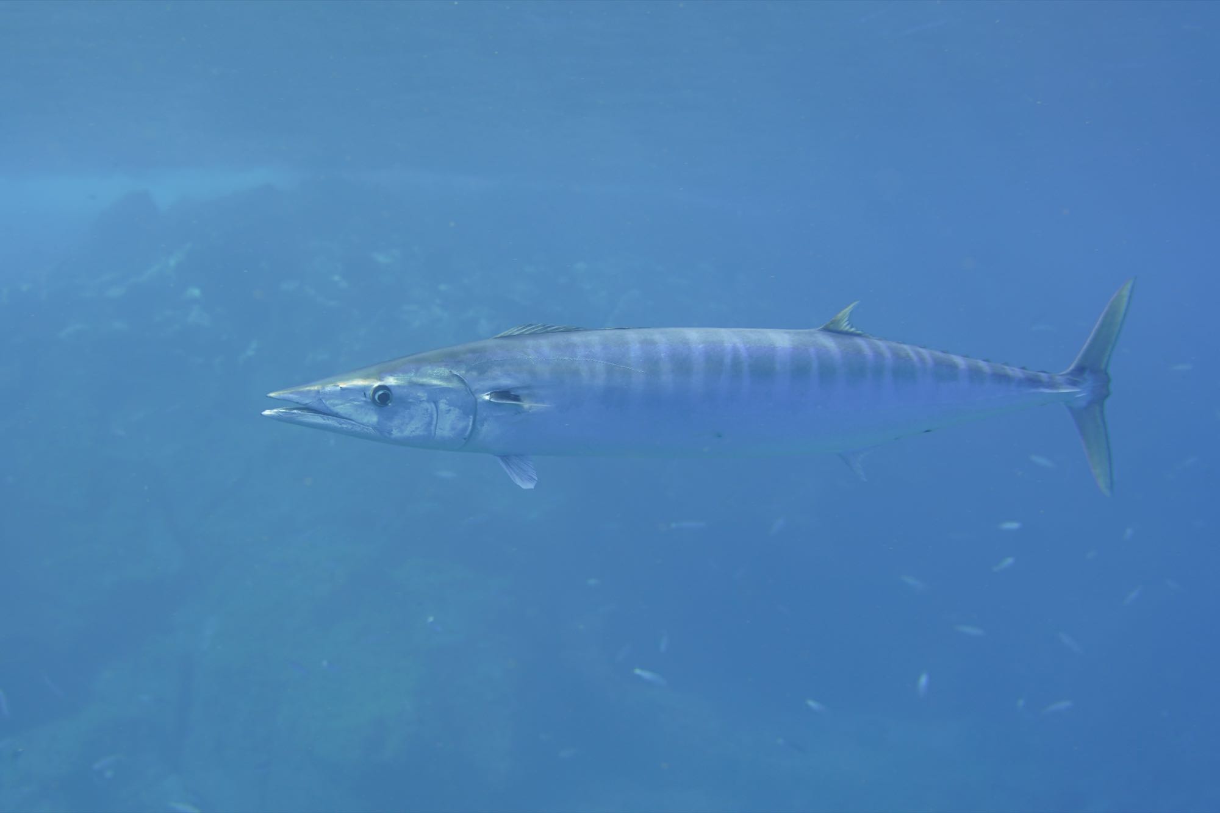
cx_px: 610
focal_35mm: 50
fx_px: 1695
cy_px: 406
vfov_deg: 27.0
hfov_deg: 39.6
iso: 100
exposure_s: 1/160
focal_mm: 50
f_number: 4
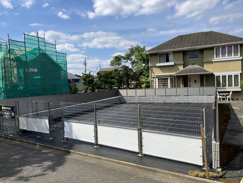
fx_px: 197
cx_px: 122
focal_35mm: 28
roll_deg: +2.6
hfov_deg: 63.4
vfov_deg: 49.7
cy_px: 92
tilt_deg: -3.2
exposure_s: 1/2208
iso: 32
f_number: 1.8
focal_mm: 3.99
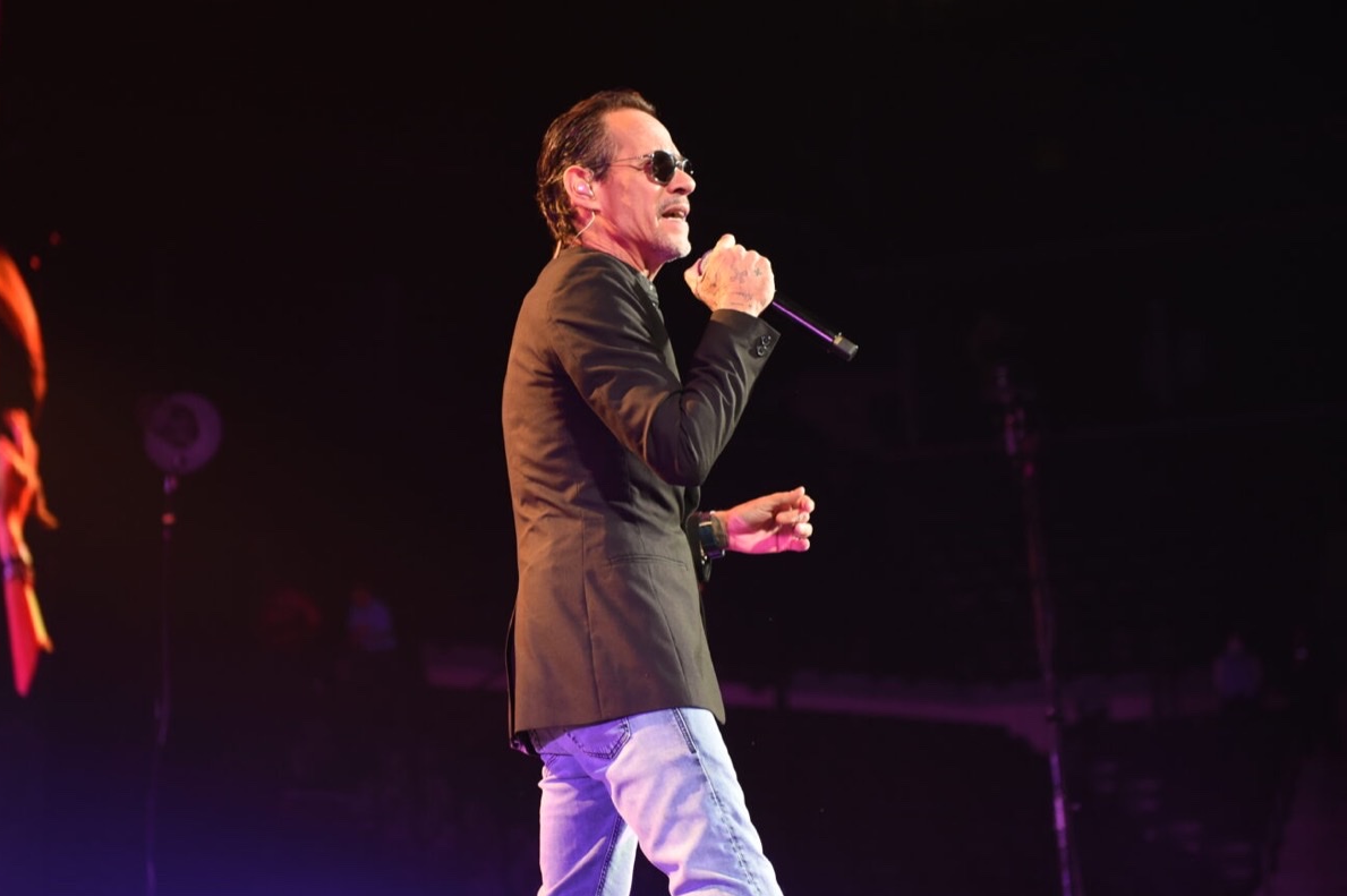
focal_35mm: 73
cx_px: 588
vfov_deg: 18.6
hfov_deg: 27.7
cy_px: 446
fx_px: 2729
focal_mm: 62
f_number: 3.2
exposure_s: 1/500
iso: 1600
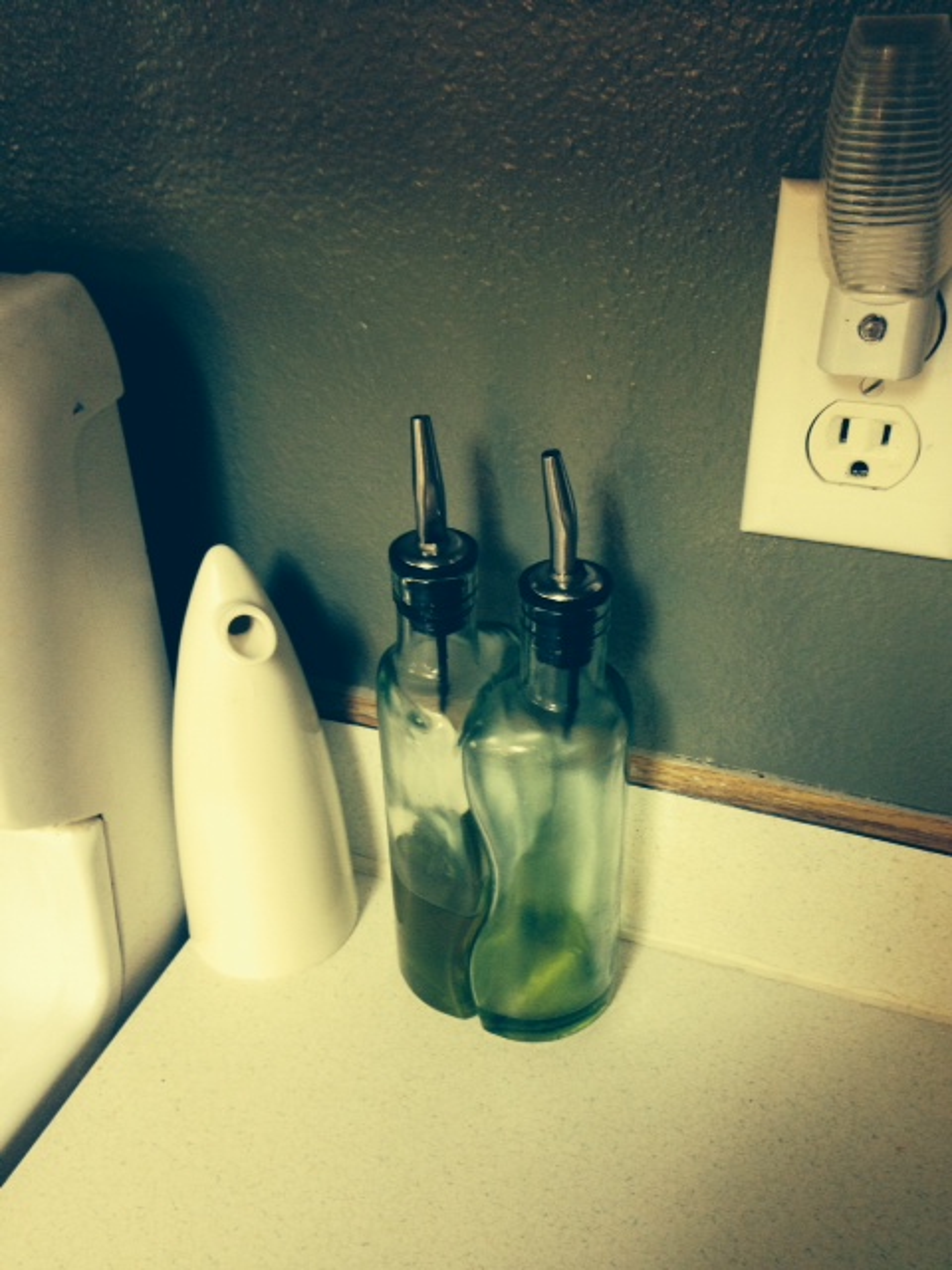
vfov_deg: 55.4
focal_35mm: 33
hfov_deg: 42.9
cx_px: 476
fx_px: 1210
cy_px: 635
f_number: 2.4
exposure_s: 1/20
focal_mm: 4.12
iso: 250
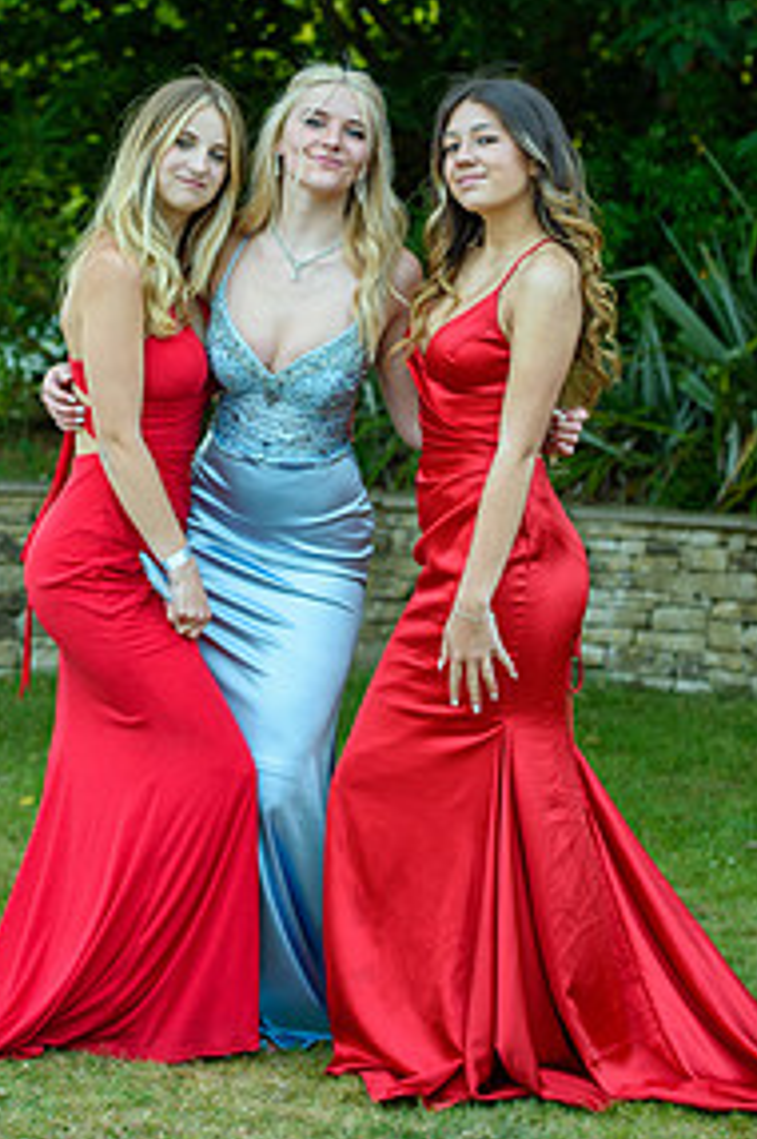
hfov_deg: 12.4
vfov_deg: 18.5
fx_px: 3478
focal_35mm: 110
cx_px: 285
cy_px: 315
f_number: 2.8
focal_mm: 70
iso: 250
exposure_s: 1/80
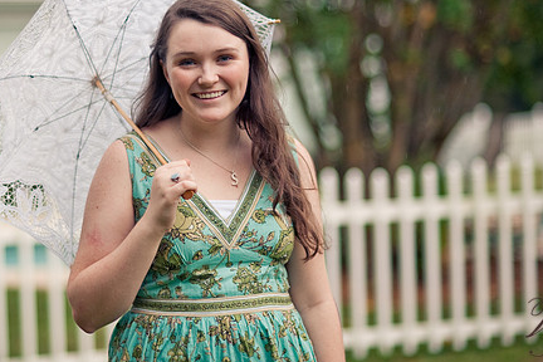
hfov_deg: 17.9
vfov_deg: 12.0
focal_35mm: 114
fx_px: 1719
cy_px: 140
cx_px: 245
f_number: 1.8
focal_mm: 85
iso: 200
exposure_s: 1/400
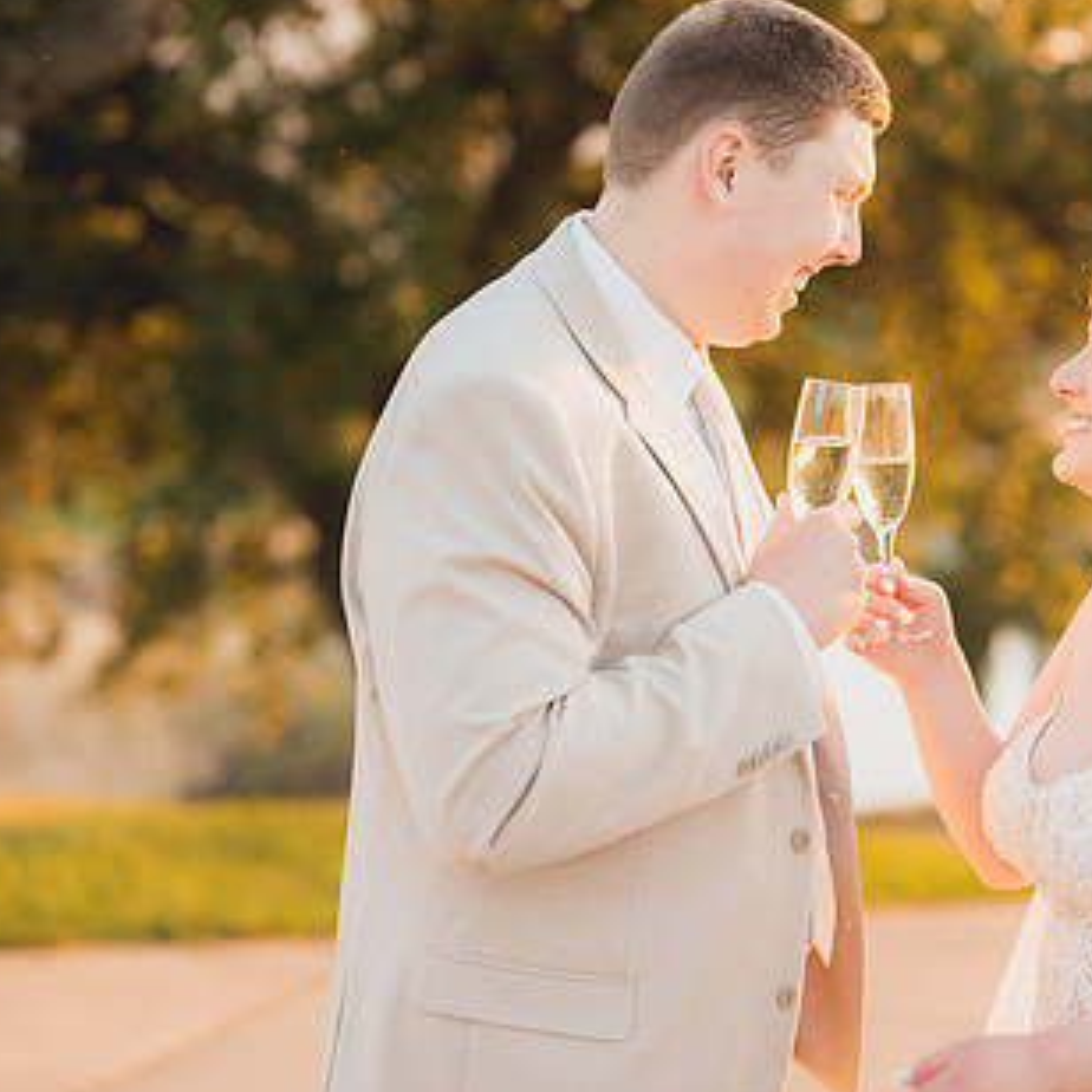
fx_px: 2855
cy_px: 491
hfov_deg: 21.4
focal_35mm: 80
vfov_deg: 21.6
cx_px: 858
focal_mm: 50
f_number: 1.8
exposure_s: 1/250
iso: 125
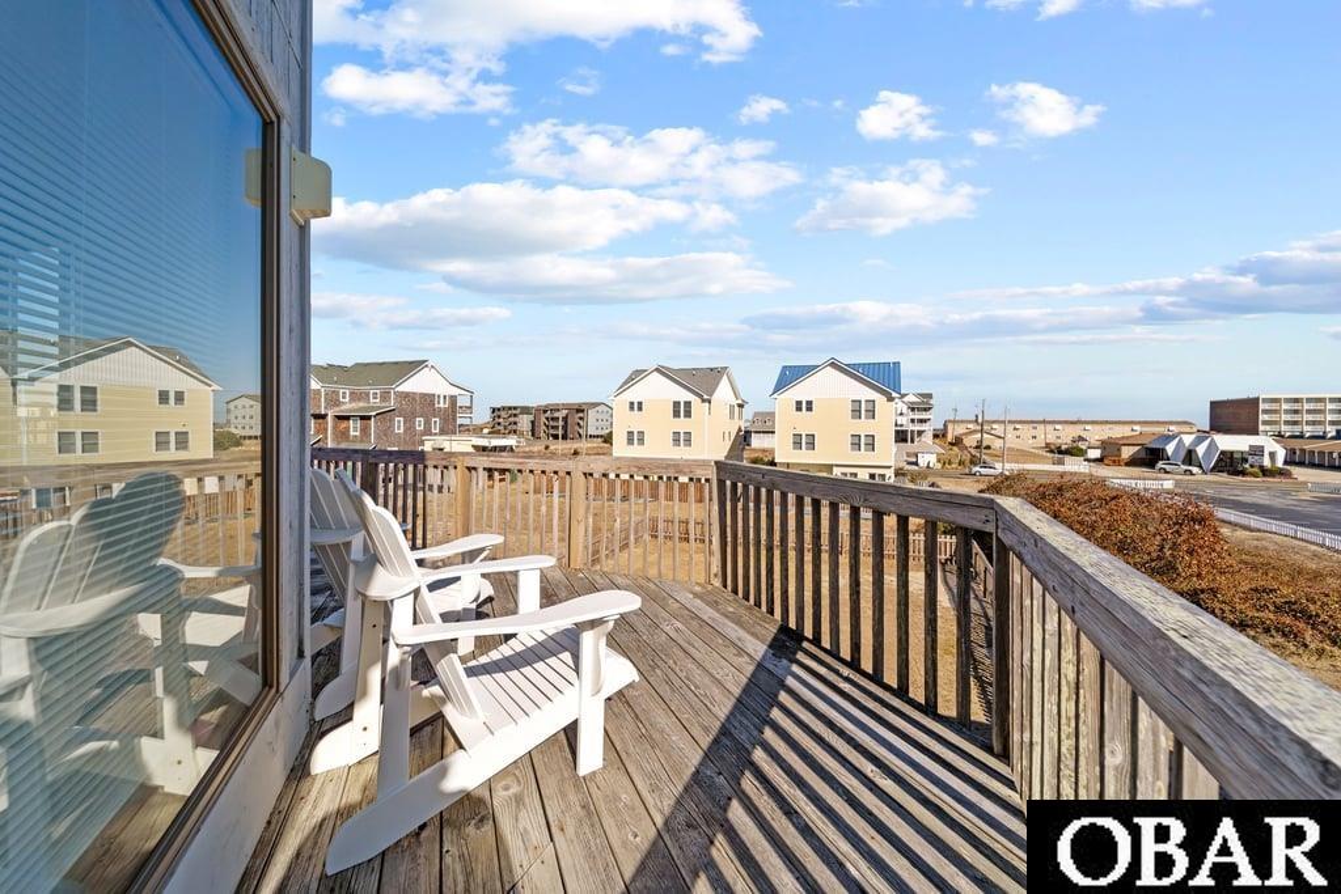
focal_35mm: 14
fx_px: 522
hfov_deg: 104.2
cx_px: 670
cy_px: 447
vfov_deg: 81.2
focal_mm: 14
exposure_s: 1/640
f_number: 8
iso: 100
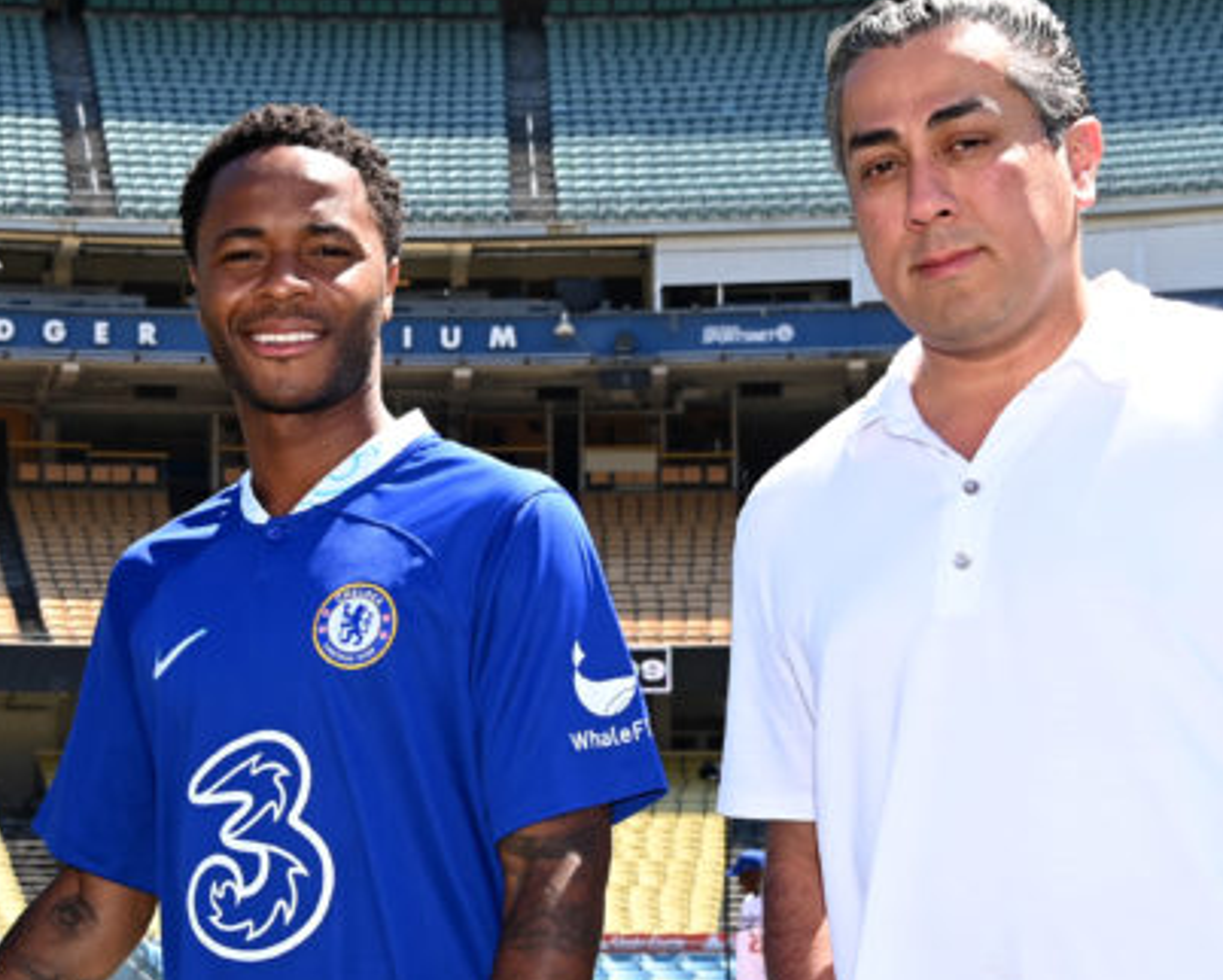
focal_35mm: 86
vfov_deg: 17.8
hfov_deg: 22.1
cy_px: 650
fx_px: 3114
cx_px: 347
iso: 200
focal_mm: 36
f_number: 10
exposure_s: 1/250
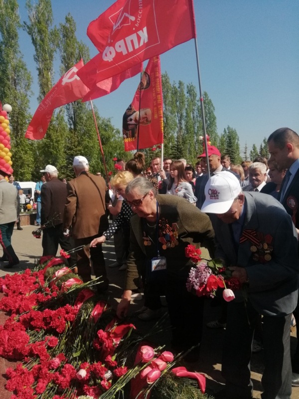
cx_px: 150
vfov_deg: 67.3
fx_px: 299
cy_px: 200
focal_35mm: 26
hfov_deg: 53.1
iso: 50
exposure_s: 1/1658
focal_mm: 3.21
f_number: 2.2
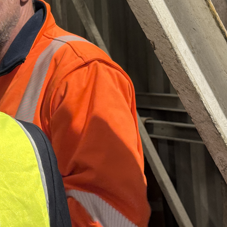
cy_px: 44
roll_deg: +3.3
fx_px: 809
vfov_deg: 15.9
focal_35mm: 109
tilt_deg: -1.1
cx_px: -10
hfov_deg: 15.6
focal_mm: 6.76
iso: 125
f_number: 1.78
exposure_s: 1/50
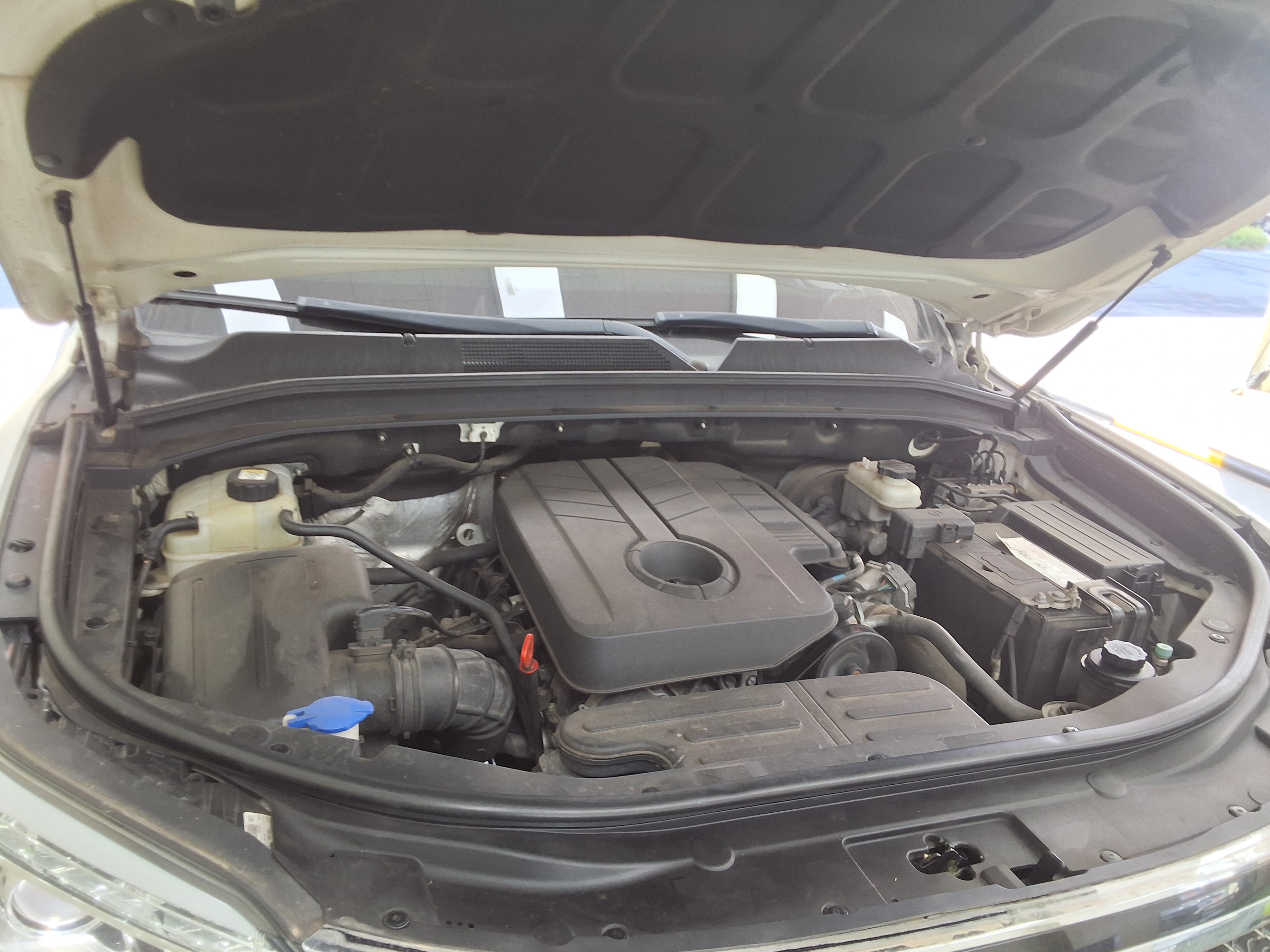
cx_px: 635
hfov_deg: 63.4
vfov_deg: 49.7
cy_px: 476
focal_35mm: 28
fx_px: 1027
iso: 50
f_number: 1.9
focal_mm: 2.91
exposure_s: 1/40
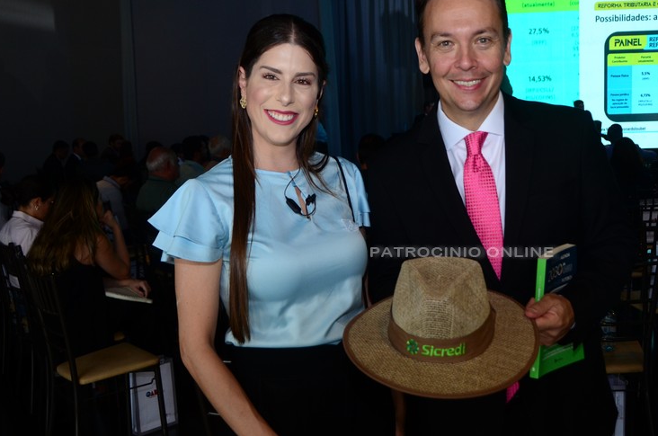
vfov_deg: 30.4
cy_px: 209
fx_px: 803
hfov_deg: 44.4
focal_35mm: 44
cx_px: 390
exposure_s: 1/200
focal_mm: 24
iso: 640
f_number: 5
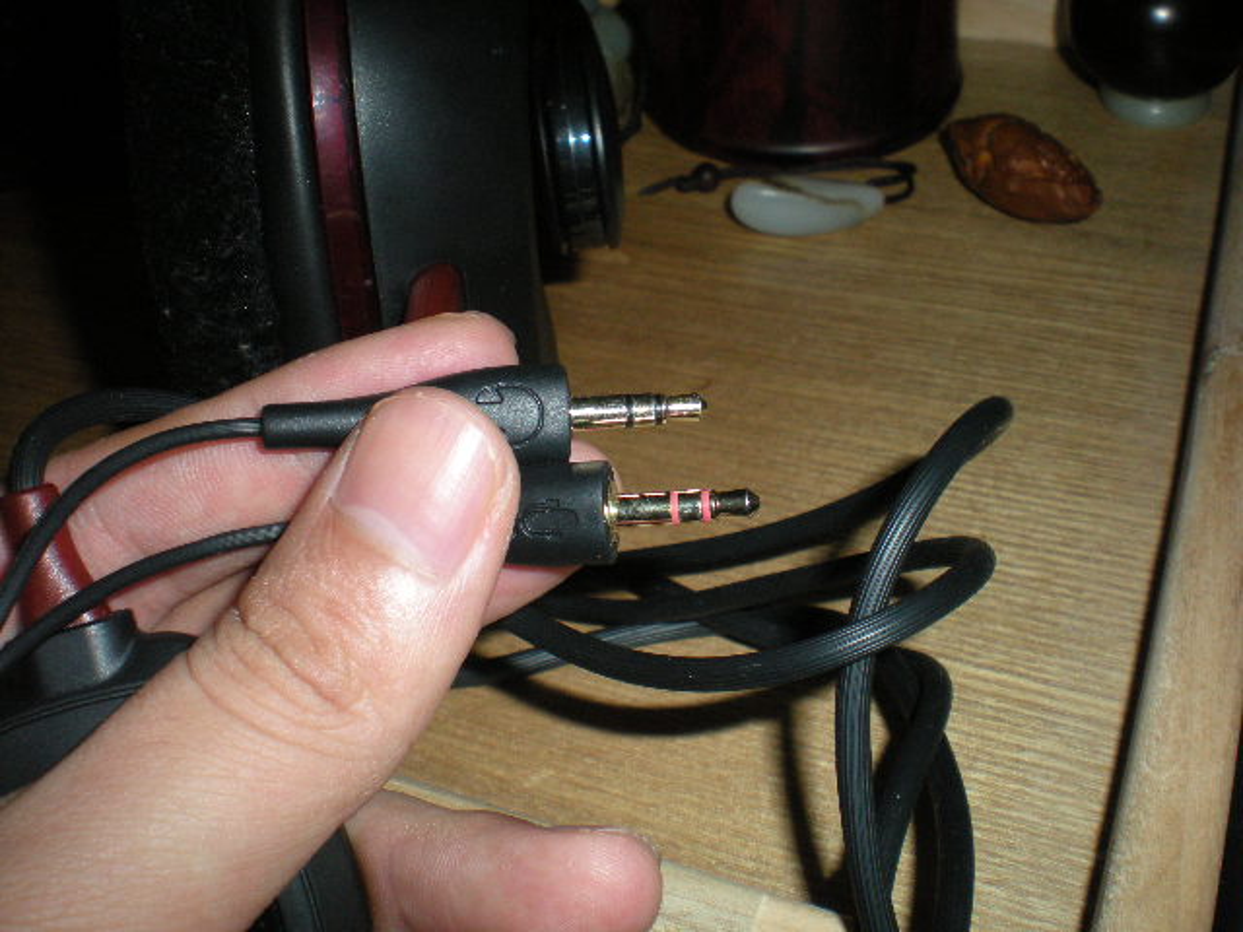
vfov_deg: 37.7
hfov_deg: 49.0
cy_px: 466
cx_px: 622
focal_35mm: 38
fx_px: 1365
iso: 200
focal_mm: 6.3
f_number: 4.6
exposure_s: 1/60
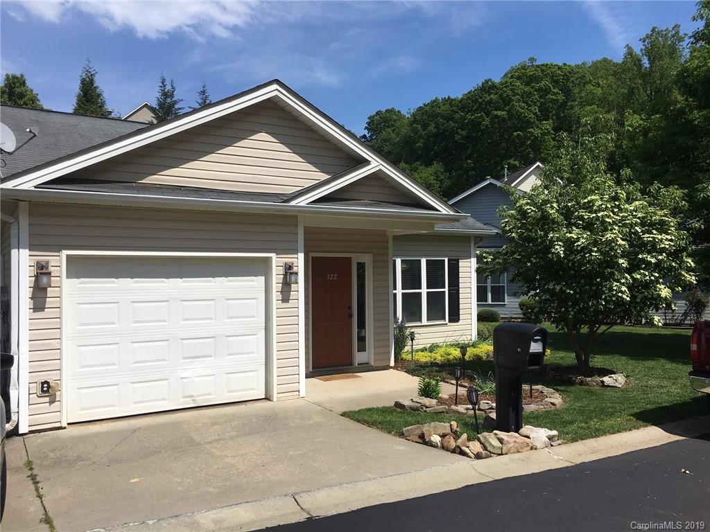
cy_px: 266
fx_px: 595
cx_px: 355
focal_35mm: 29
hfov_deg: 61.7
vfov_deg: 48.2
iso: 25
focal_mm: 4.15
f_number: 2.2
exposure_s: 1/2747
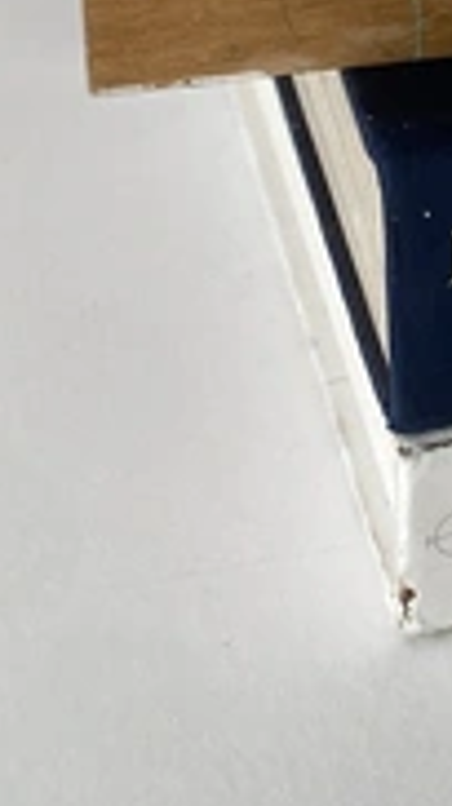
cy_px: -1058
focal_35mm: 137
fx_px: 2927
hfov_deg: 8.1
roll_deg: -0.7
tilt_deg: -7.7
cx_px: 1099
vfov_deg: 12.6
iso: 32
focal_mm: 4.25
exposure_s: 1/211
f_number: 1.8
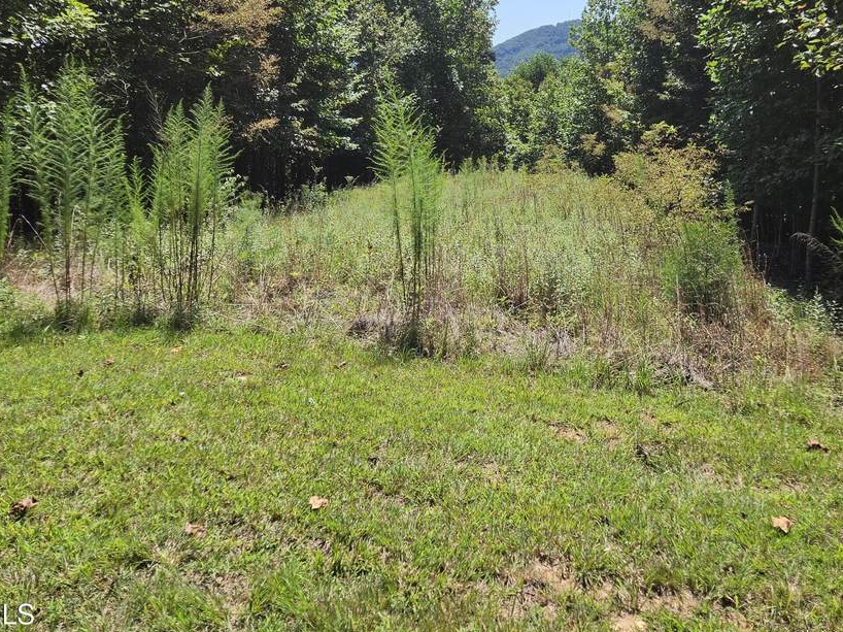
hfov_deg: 51.2
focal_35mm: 36
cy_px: 165
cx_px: 483
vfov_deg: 38.7
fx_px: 876
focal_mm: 5.4
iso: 80
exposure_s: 1/4661
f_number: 1.8
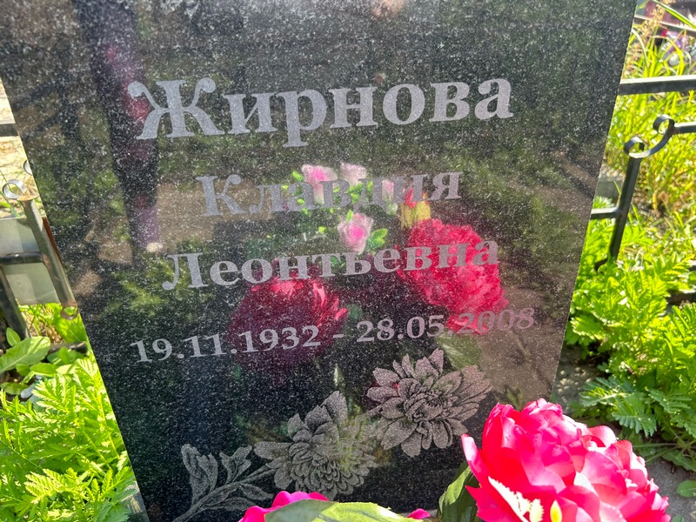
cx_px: 348
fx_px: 523
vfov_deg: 53.1
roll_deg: +1.6
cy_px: 261
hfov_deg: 67.3
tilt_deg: -32.0
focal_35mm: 26
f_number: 1.5
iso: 50
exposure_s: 1/300
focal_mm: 5.7
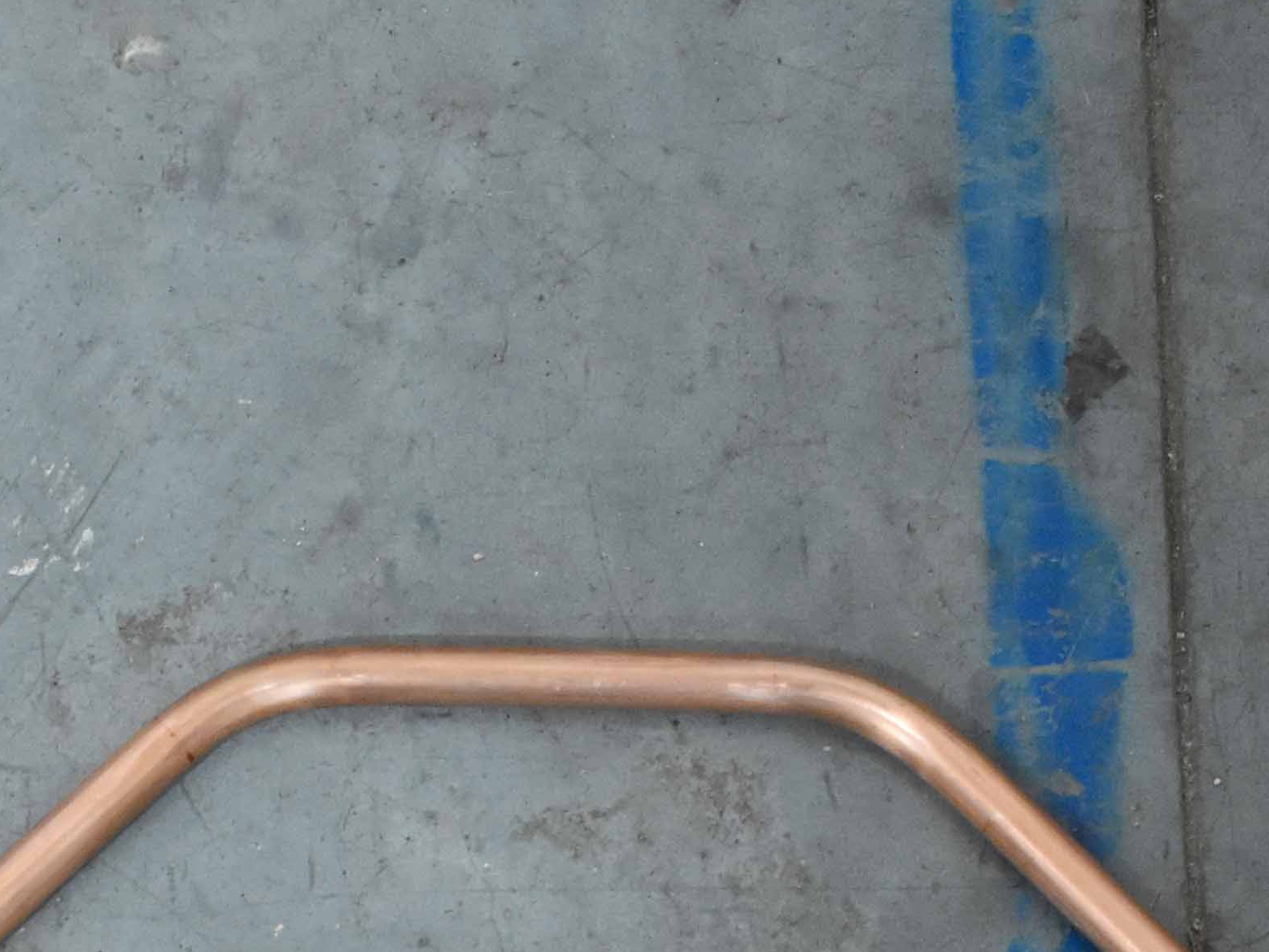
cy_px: 735
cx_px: 550
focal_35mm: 122
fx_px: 4472
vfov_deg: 12.1
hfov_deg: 16.1
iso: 2800
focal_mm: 22
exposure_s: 1/60
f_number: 3.8
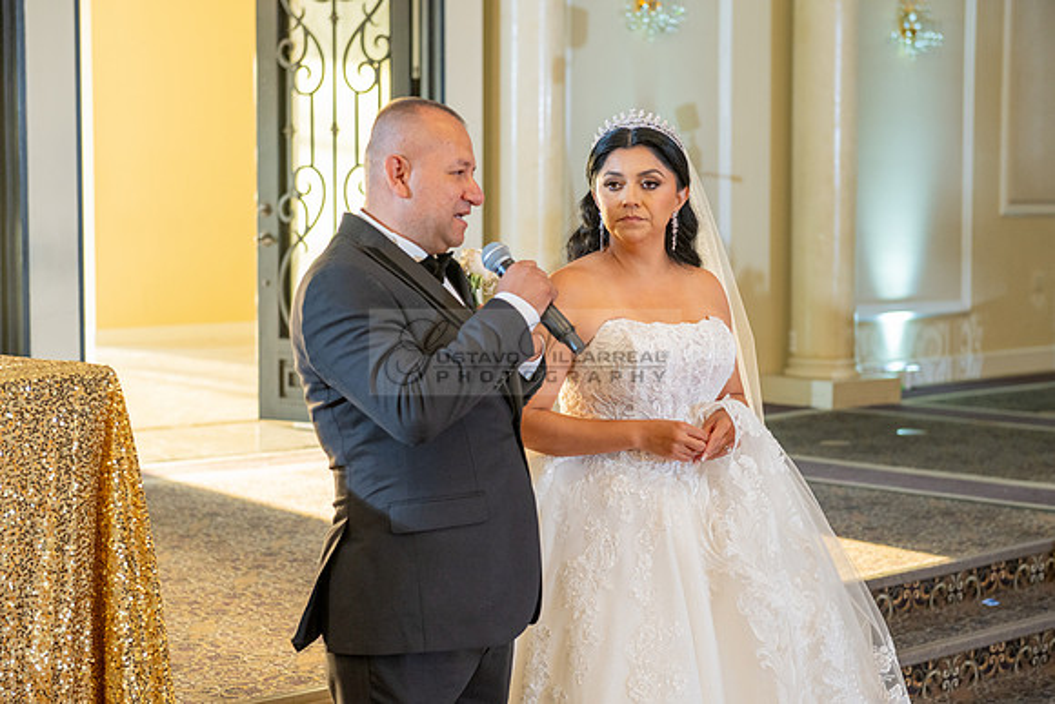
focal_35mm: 70
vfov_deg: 19.5
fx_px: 2052
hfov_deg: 28.8
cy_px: 352
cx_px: 528
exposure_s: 1/80
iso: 800
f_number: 4
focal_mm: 70
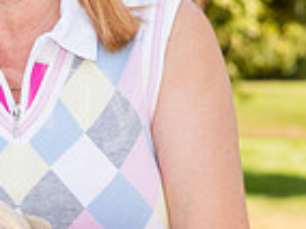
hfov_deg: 6.1
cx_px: -199
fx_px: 2806
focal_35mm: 318
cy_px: -38
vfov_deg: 4.6
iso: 160
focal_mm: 70
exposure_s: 1/250
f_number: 5.6
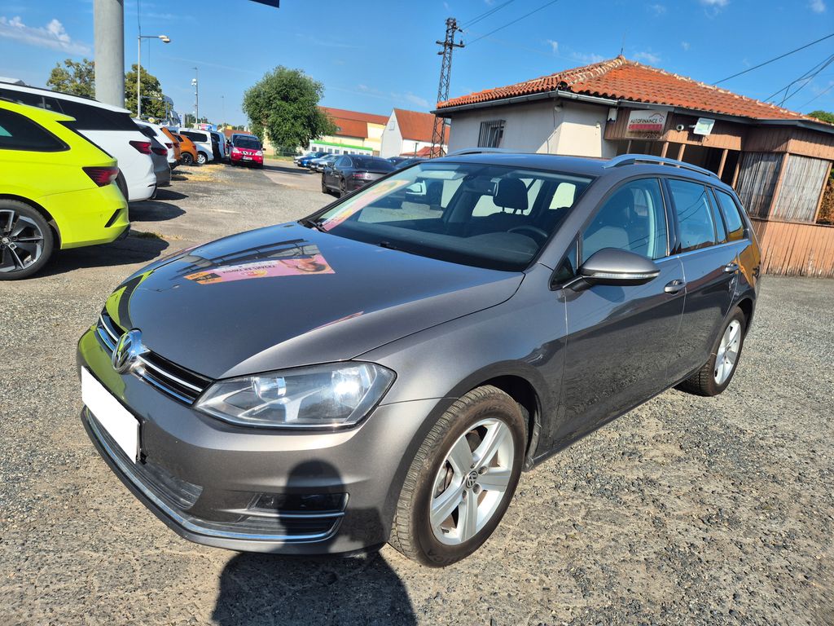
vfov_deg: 58.9
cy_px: 313
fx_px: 554
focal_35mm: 23
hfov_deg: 73.9
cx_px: 417
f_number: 1.8
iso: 25
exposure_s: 1/1688
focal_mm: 5.4
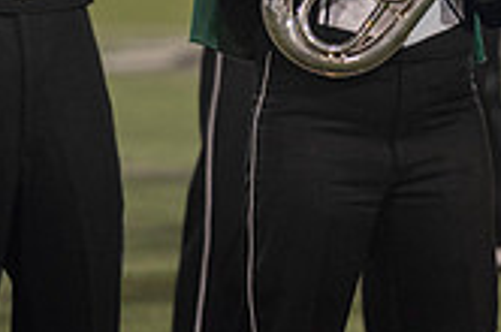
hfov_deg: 3.0
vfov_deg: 2.0
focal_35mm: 699
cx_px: 365
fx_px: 9709
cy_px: -202
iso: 1000
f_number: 2.8
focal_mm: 200
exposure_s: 1/500
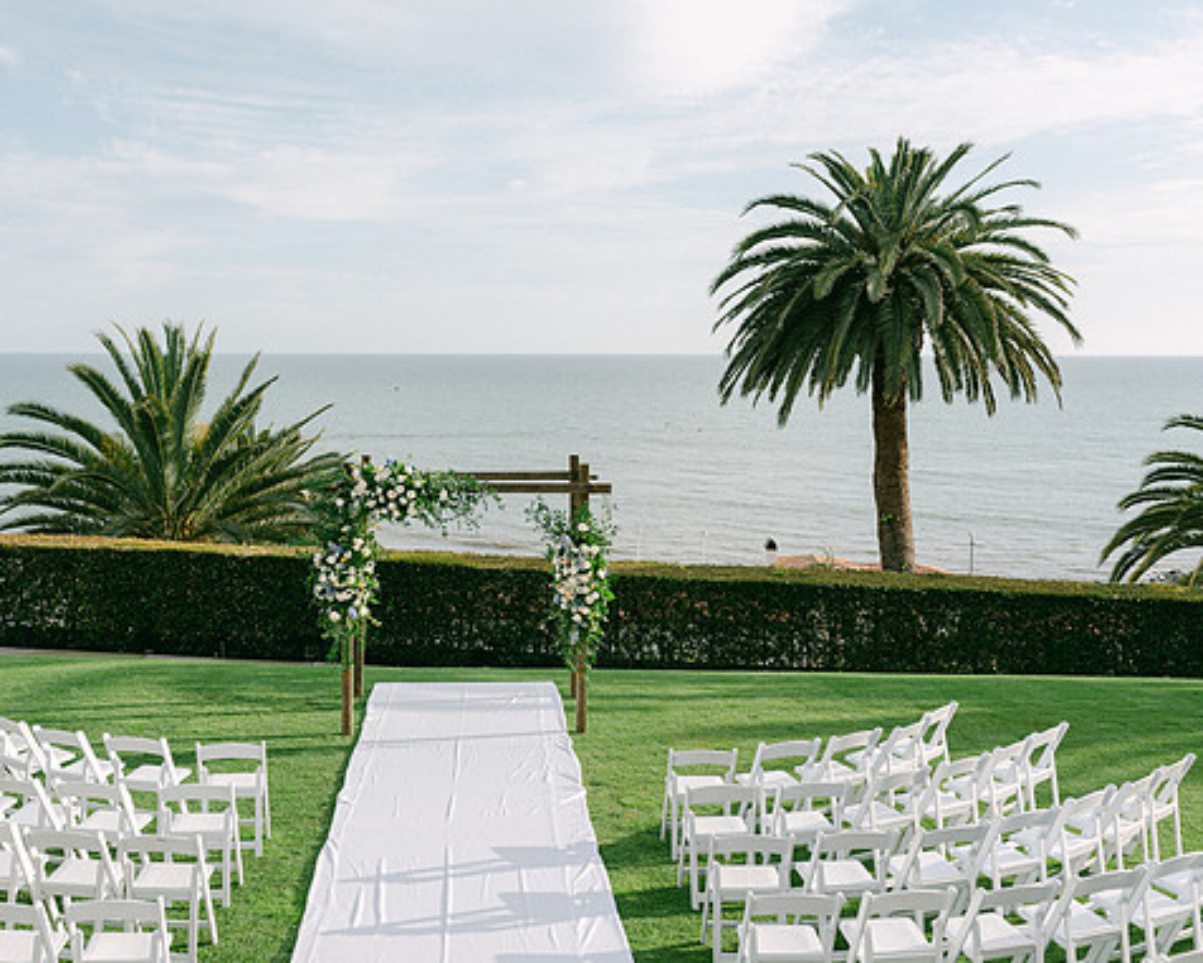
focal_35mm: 40
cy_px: 476
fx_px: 1424
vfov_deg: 37.3
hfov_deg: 45.6
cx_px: 508
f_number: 4
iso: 125
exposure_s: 1/1250
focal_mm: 35
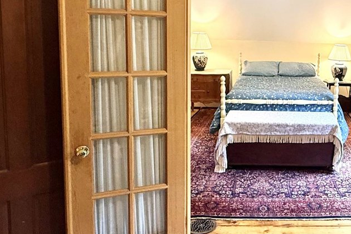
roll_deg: -1.9
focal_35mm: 37
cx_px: 290
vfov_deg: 35.3
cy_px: 66
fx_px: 361
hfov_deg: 48.4
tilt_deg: -5.8
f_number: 2.2
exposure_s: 1/60
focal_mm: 2.22
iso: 320
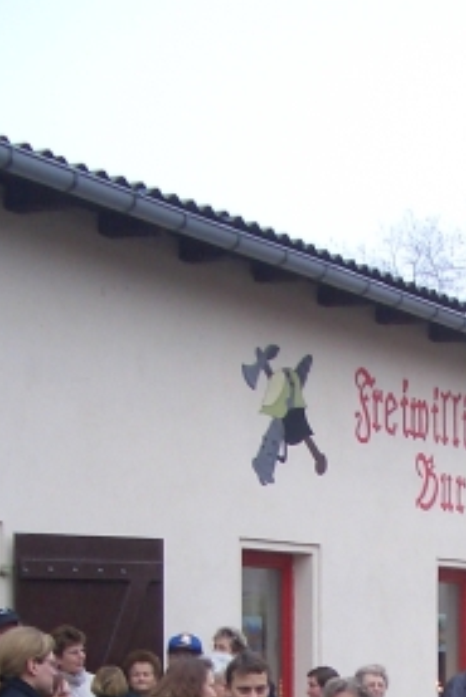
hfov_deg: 15.9
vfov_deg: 22.6
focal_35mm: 84
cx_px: 504
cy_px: 800
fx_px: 1629
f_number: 2.6
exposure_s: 1/60
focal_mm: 5.8
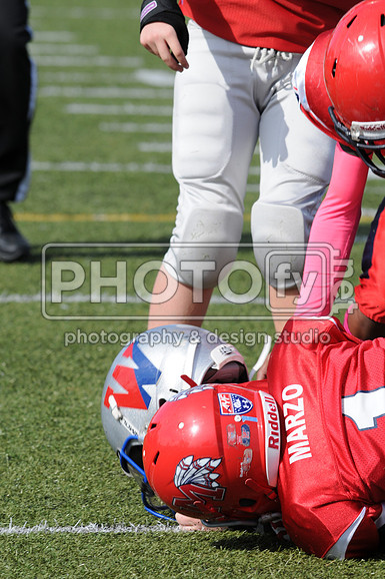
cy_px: 290
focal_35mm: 450
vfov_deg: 4.6
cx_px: 192
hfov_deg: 3.0
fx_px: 7240
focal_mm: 300
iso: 200
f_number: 8
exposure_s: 1/500
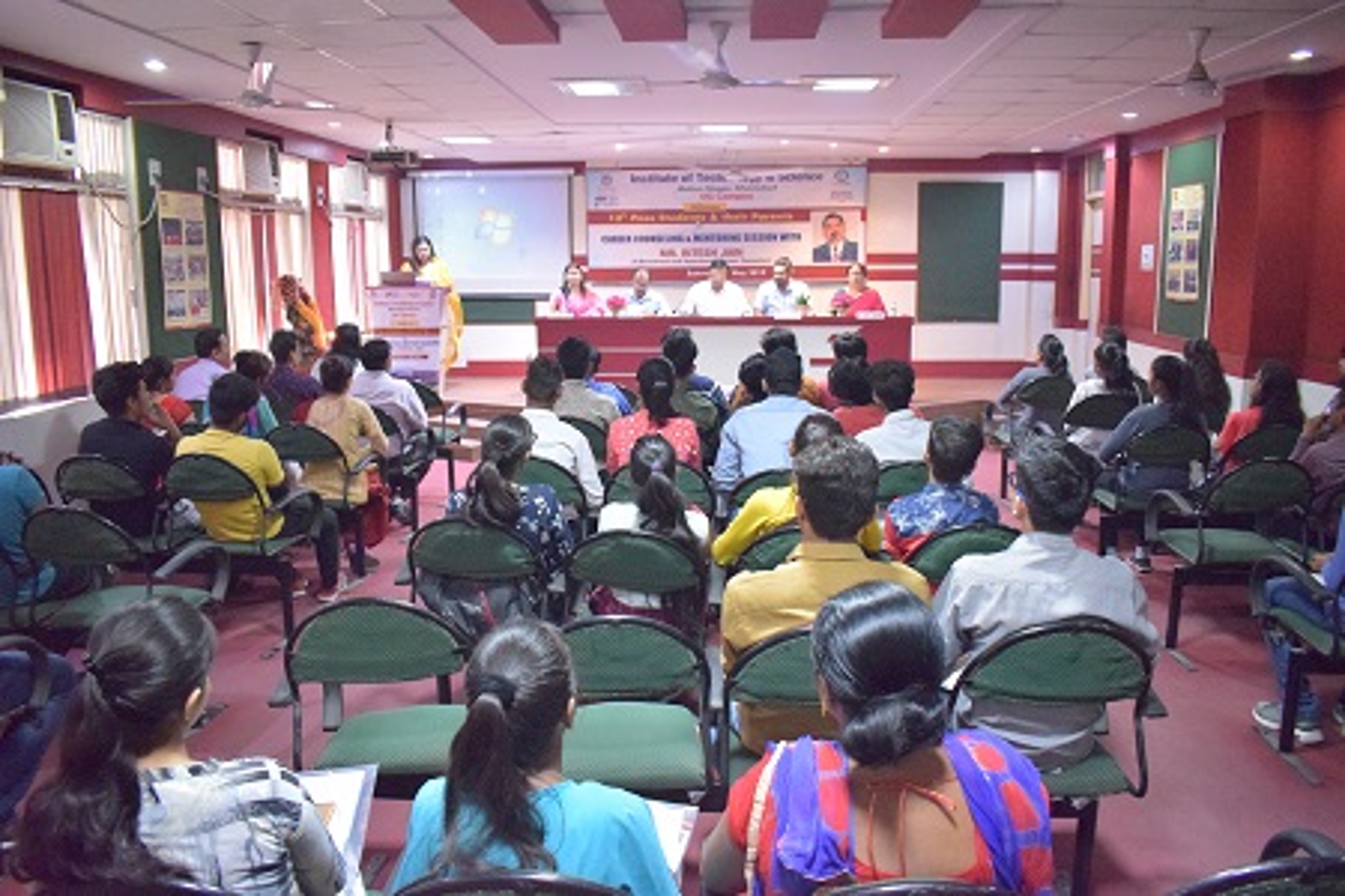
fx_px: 1009
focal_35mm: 27
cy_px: 448
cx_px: 672
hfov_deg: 67.4
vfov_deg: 47.9
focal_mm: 18
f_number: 4.5
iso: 6400
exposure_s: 1/80
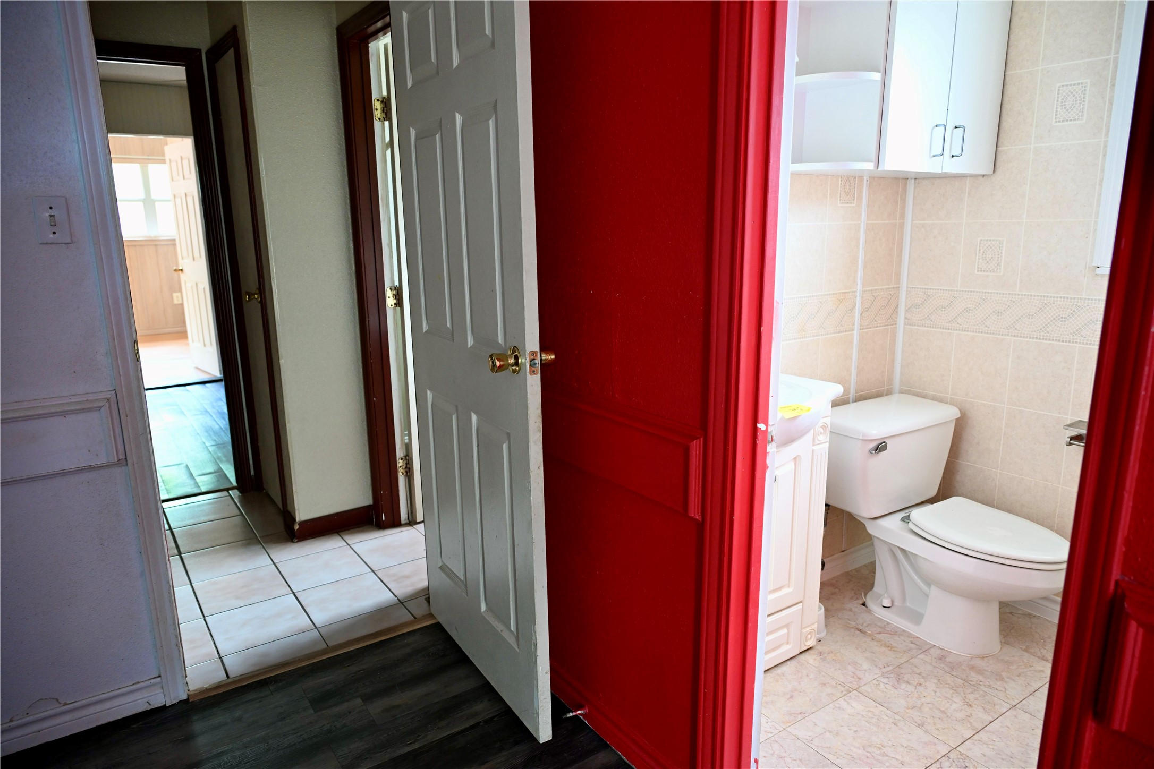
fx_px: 769
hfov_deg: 73.7
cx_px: 577
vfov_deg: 53.1
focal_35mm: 24
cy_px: 384
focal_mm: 24
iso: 1400
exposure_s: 1/25
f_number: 4
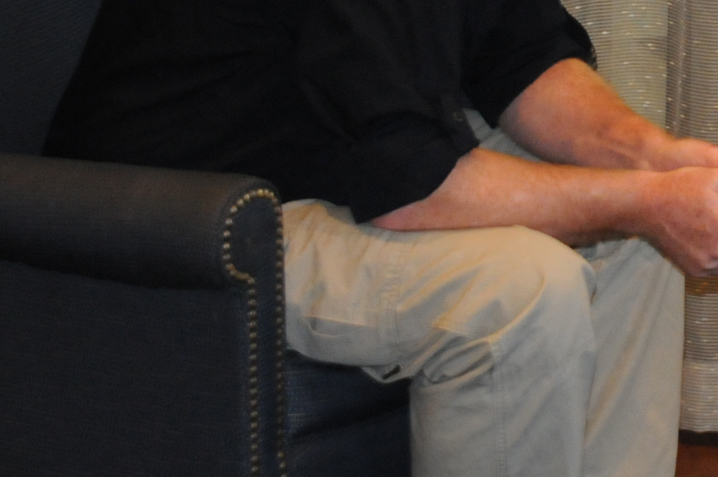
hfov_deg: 11.7
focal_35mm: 174
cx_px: 739
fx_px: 3466
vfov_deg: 7.8
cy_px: 58
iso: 1600
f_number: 5.6
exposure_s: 1/60
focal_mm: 38
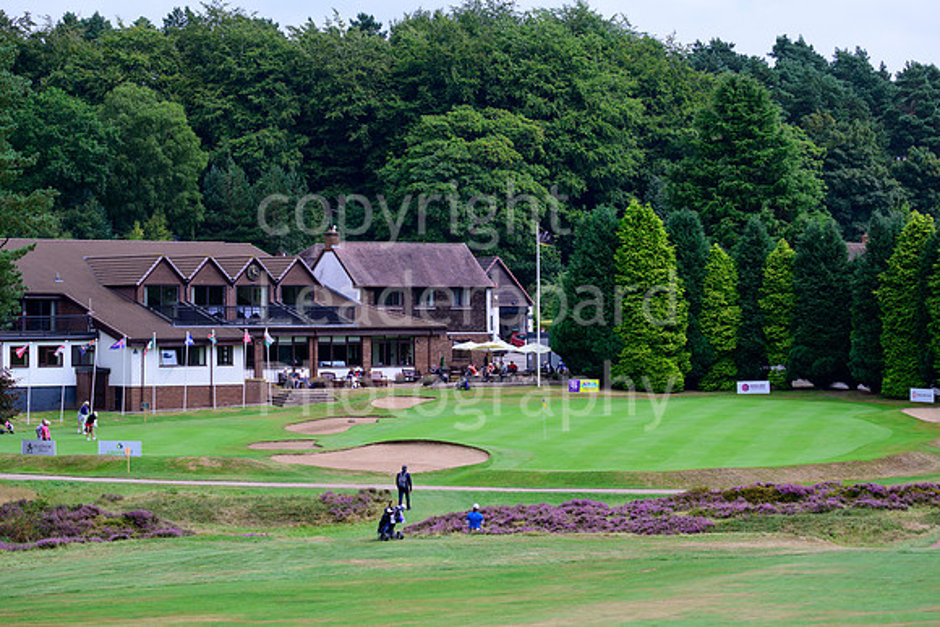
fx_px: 2612
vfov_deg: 13.7
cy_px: 314
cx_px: 470
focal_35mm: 100
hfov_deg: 20.4
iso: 800
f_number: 6.3
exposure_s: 1/1600
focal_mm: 100
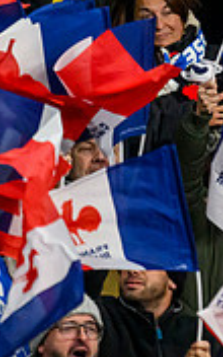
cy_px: 66
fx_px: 18320
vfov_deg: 1.1
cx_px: 539
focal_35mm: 1884
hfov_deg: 0.7
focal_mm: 560
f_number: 4
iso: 5000
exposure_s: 1/3200
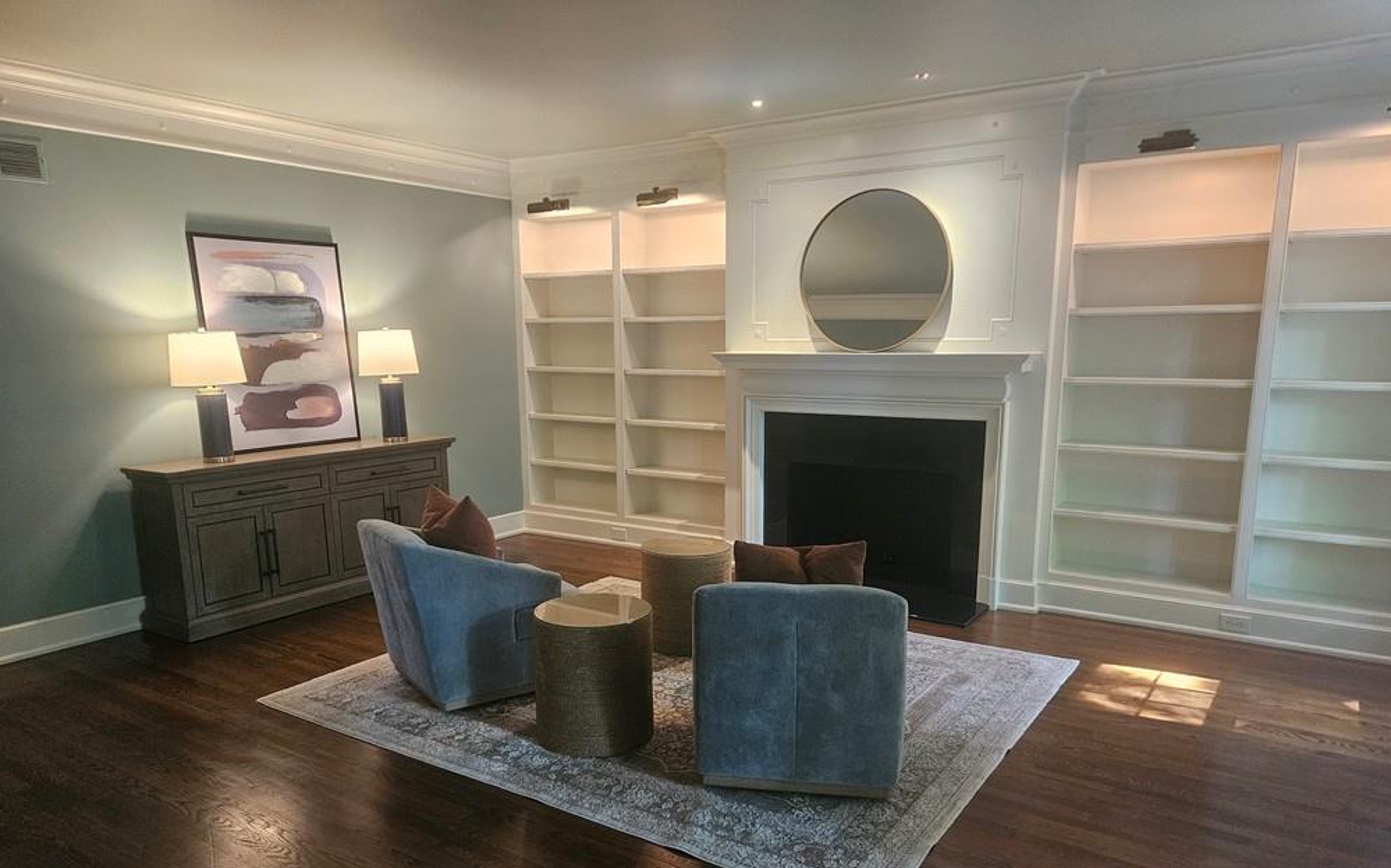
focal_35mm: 25
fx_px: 948
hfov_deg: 72.6
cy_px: 488
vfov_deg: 49.1
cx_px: 703
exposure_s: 1/120
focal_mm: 5.4
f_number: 1.8
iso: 800
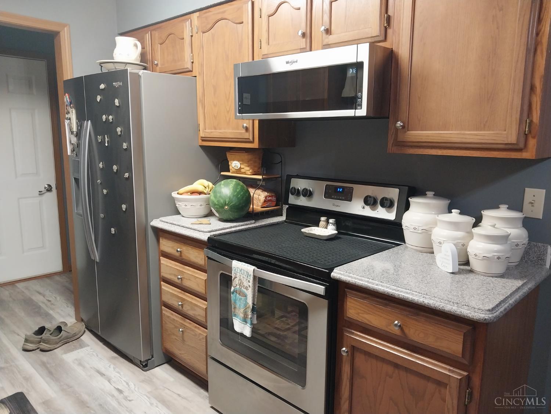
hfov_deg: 67.3
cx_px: 276
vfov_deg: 53.1
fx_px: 414
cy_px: 207
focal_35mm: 26
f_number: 1.8
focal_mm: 4
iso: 400
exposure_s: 1/60
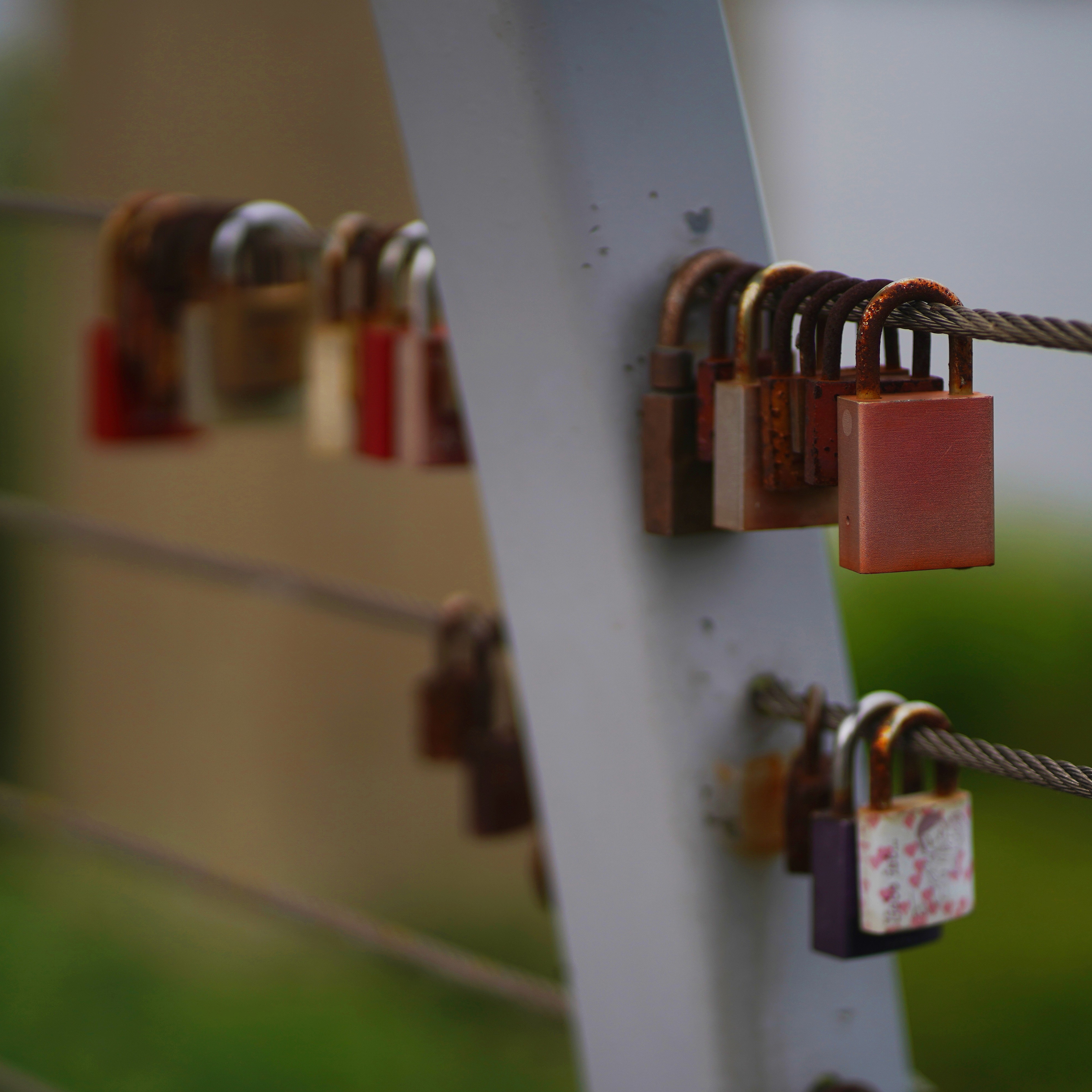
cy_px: 546
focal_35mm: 109
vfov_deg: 16.0
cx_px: 588
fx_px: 3890
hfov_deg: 16.0
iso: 100
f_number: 1.8
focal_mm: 85
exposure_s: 1/4000
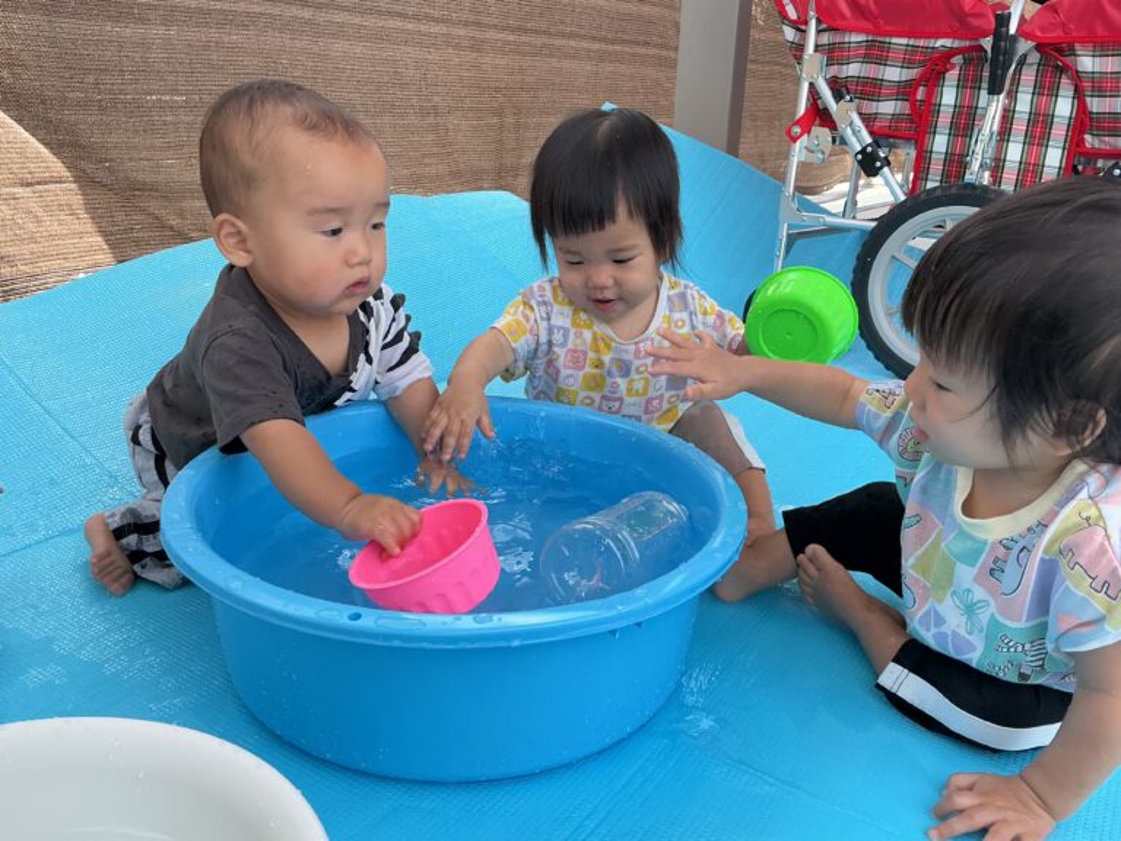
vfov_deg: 48.2
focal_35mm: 29
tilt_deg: -18.5
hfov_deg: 61.7
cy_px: 420
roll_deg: -2.2
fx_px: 939
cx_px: 560
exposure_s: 1/372
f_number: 1.8
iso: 25
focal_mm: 3
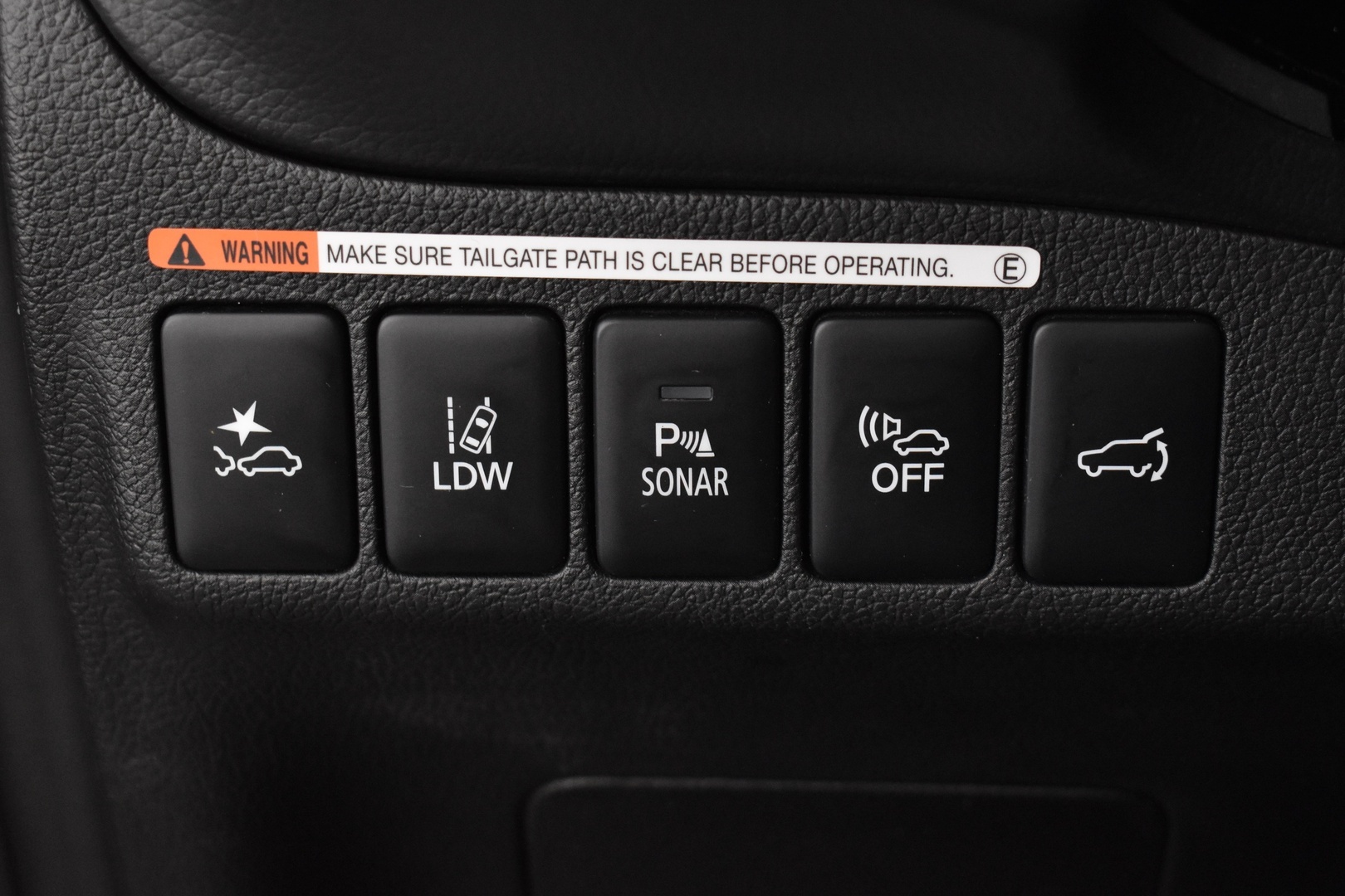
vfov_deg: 21.6
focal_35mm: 63
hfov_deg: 31.9
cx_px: 672
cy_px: 448
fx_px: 2354
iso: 3200
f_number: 5
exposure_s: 1/25
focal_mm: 42
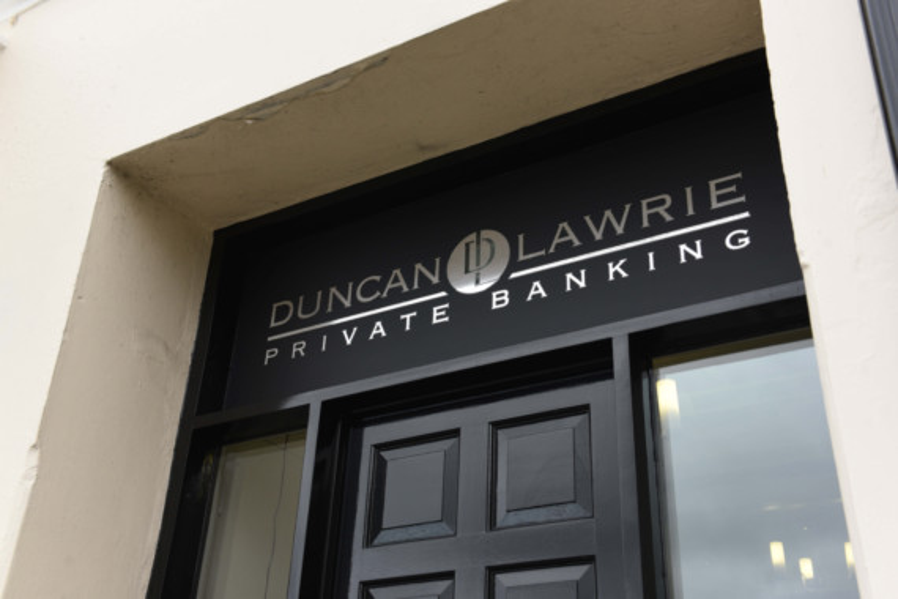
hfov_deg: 48.5
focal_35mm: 40
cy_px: 300
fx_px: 998
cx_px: 449
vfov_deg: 33.4
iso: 400
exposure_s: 1/400
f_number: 6.3
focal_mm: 40
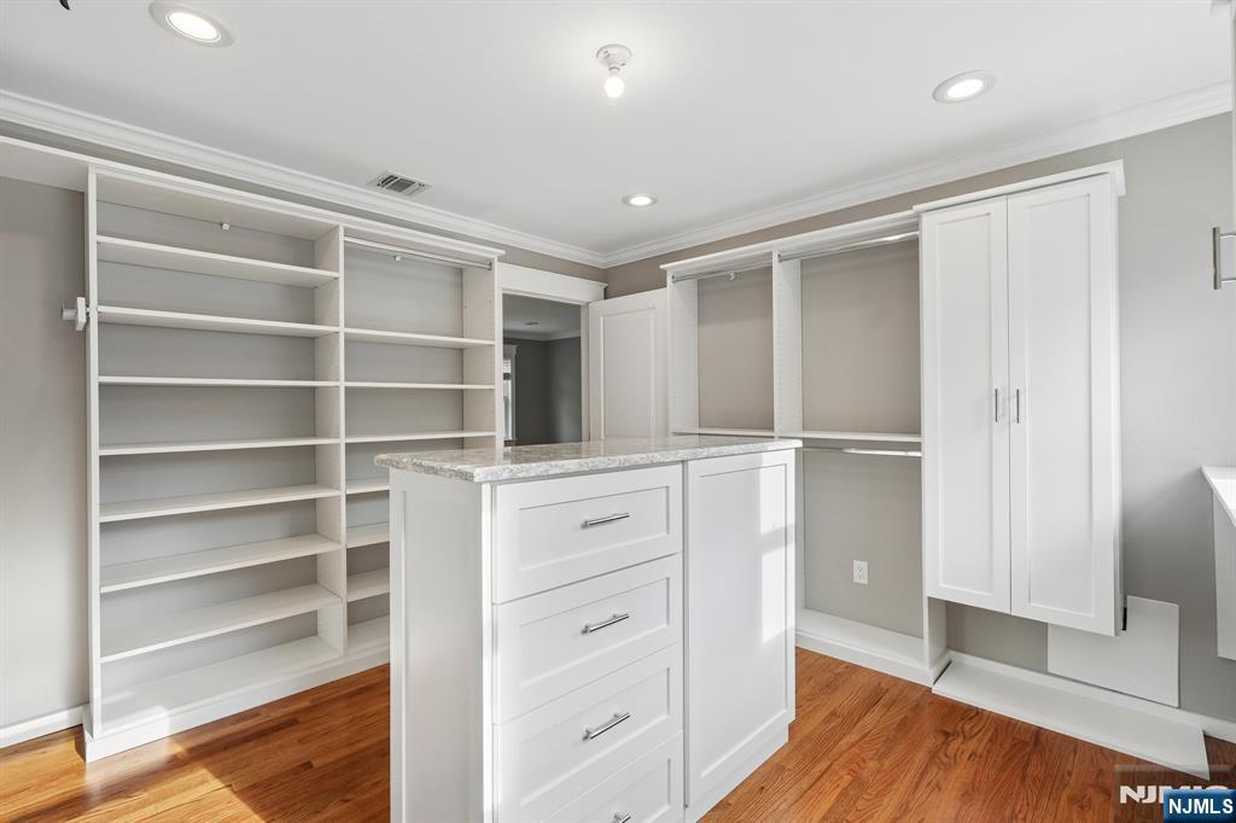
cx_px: 618
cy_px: 412
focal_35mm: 16
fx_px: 566
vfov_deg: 72.0
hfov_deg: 95.0
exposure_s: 1/50
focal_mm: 16.5
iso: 100
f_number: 8
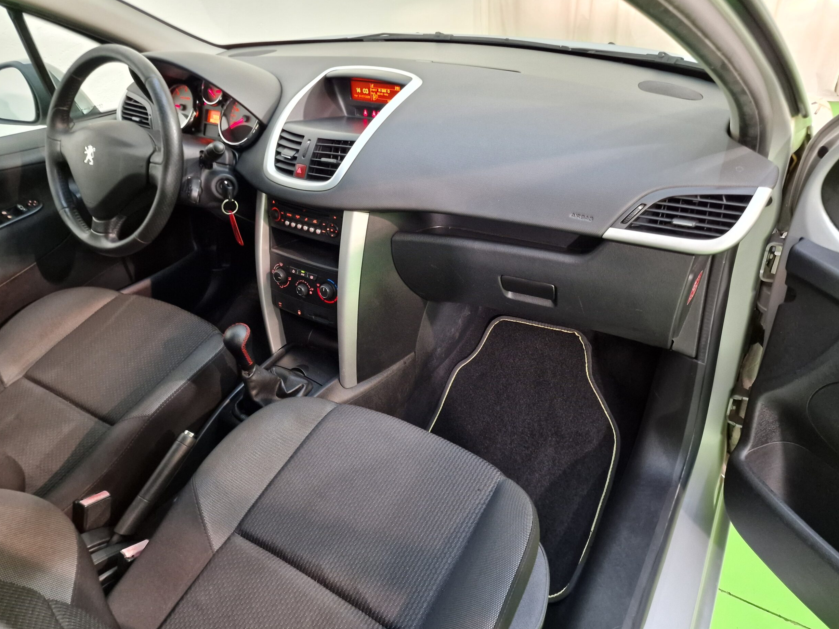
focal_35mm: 24
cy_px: 315
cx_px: 406
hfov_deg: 71.6
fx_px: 582
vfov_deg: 56.8
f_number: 1.8
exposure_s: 1/33
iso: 500
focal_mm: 6.4
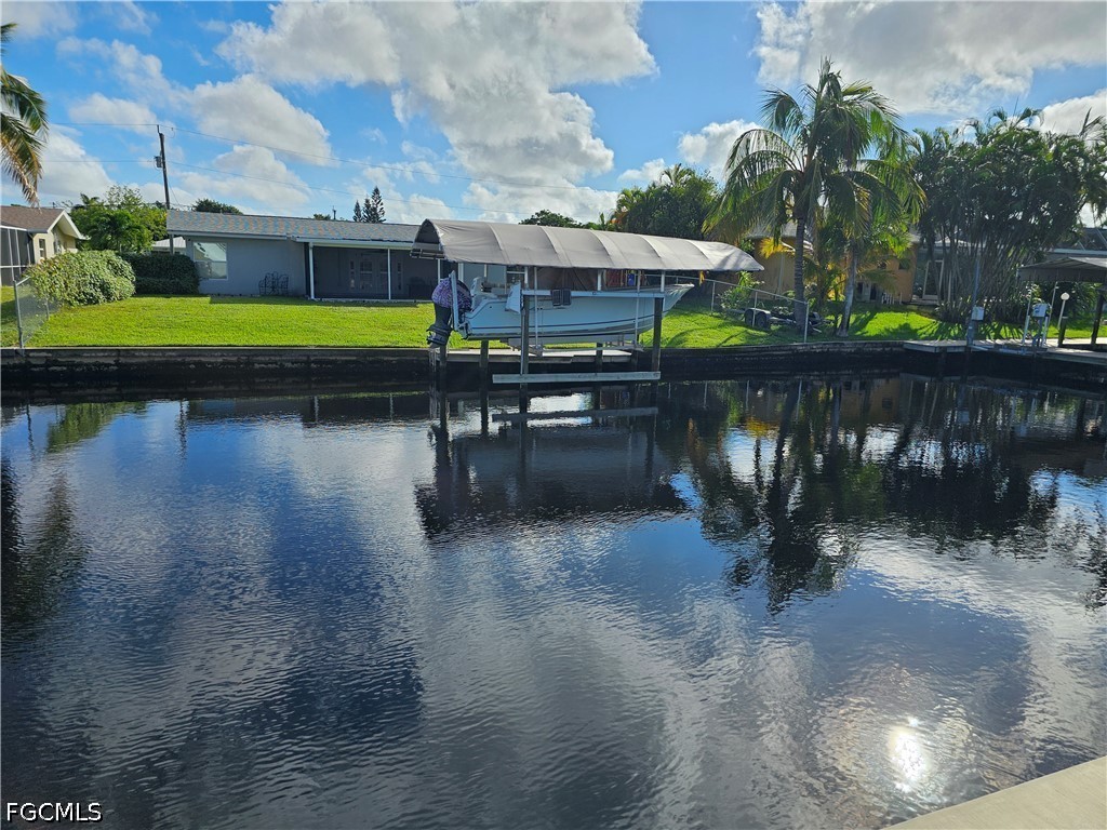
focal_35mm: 23
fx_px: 736
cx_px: 554
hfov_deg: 73.9
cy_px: 415
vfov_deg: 58.9
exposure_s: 1/1238
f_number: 1.7
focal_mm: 6.3
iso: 10
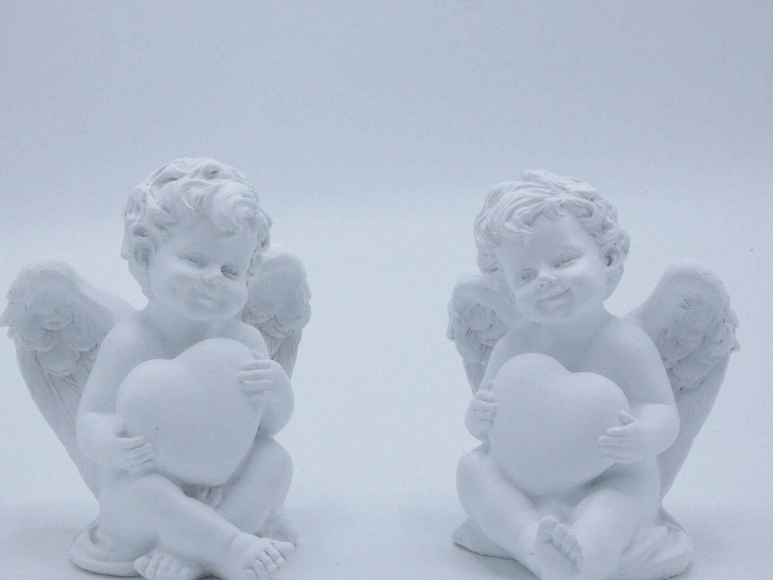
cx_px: 360
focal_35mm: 122
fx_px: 2724
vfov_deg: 12.1
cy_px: 321
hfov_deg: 16.1
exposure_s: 1/500
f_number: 8
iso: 400
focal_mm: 18.8
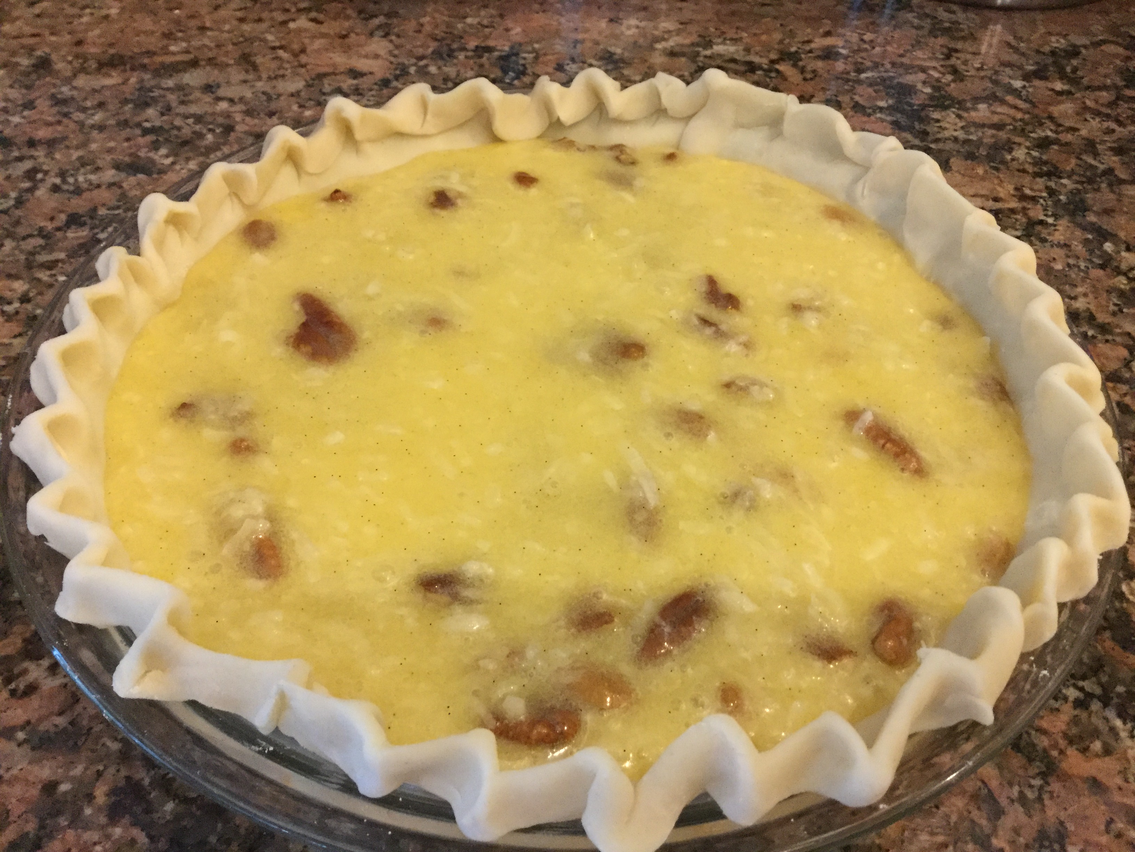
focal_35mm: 31
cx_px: 568
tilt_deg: -45.6
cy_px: 426
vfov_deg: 45.4
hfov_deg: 58.4
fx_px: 1016
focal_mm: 3.3
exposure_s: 1/17
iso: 200
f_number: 2.4
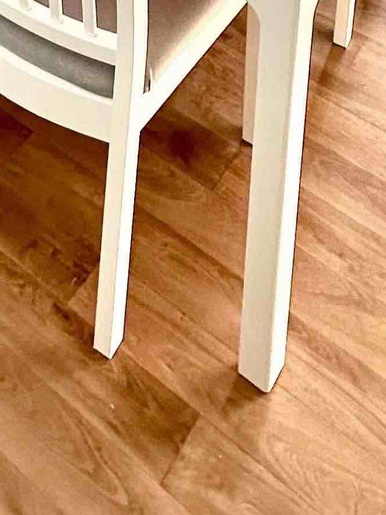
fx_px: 951
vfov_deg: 19.9
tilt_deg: -15.7
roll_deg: -2.5
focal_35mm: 64
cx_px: 144
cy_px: -458
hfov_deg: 22.9
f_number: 2.2
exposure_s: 1/156
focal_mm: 2.22
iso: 40
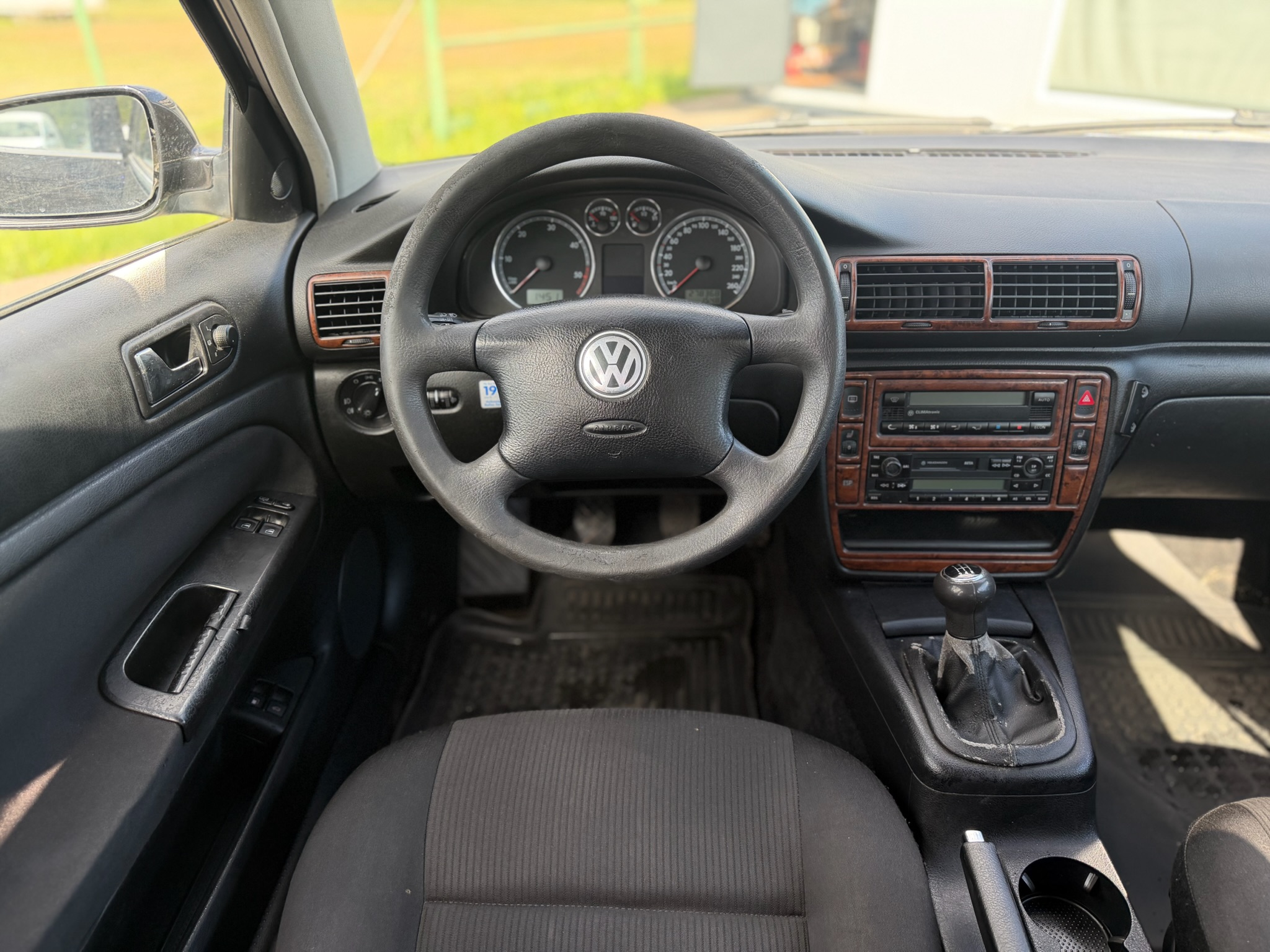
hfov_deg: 71.6
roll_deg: +0.7
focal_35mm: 24
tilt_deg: -30.4
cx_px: 635
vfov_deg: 56.8
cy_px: 476
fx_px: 881
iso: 125
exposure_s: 1/206
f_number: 1.78
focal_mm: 6.76
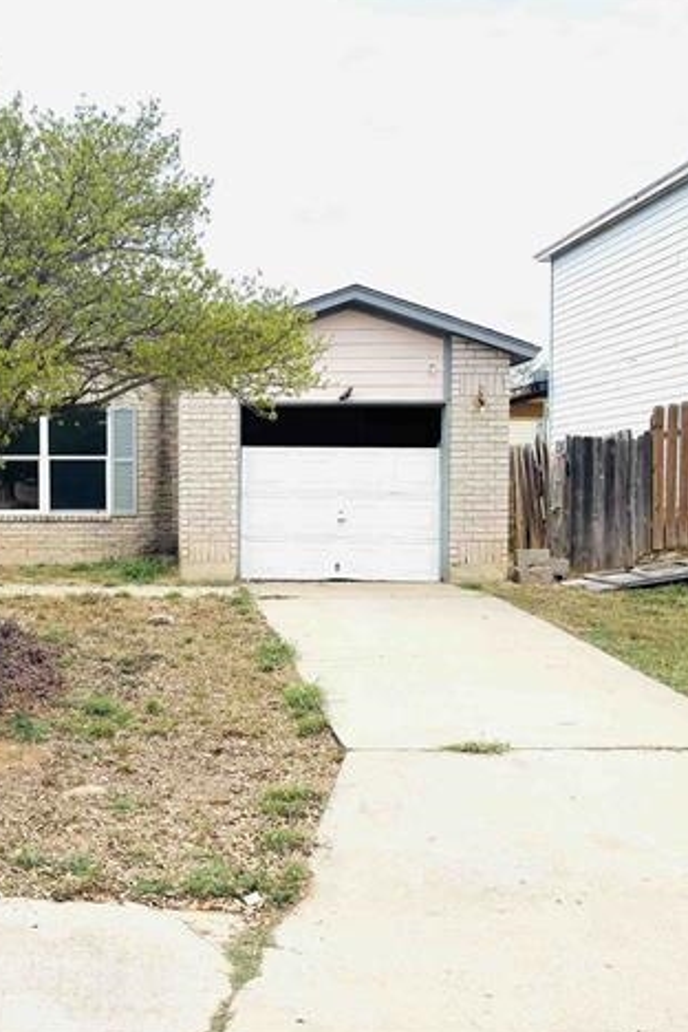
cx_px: 143
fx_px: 1061
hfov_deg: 34.9
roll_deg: +0.3
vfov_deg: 51.9
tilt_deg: -0.9
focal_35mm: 37
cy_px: 514
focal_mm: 5.96
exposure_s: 1/1543
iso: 50
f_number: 1.6
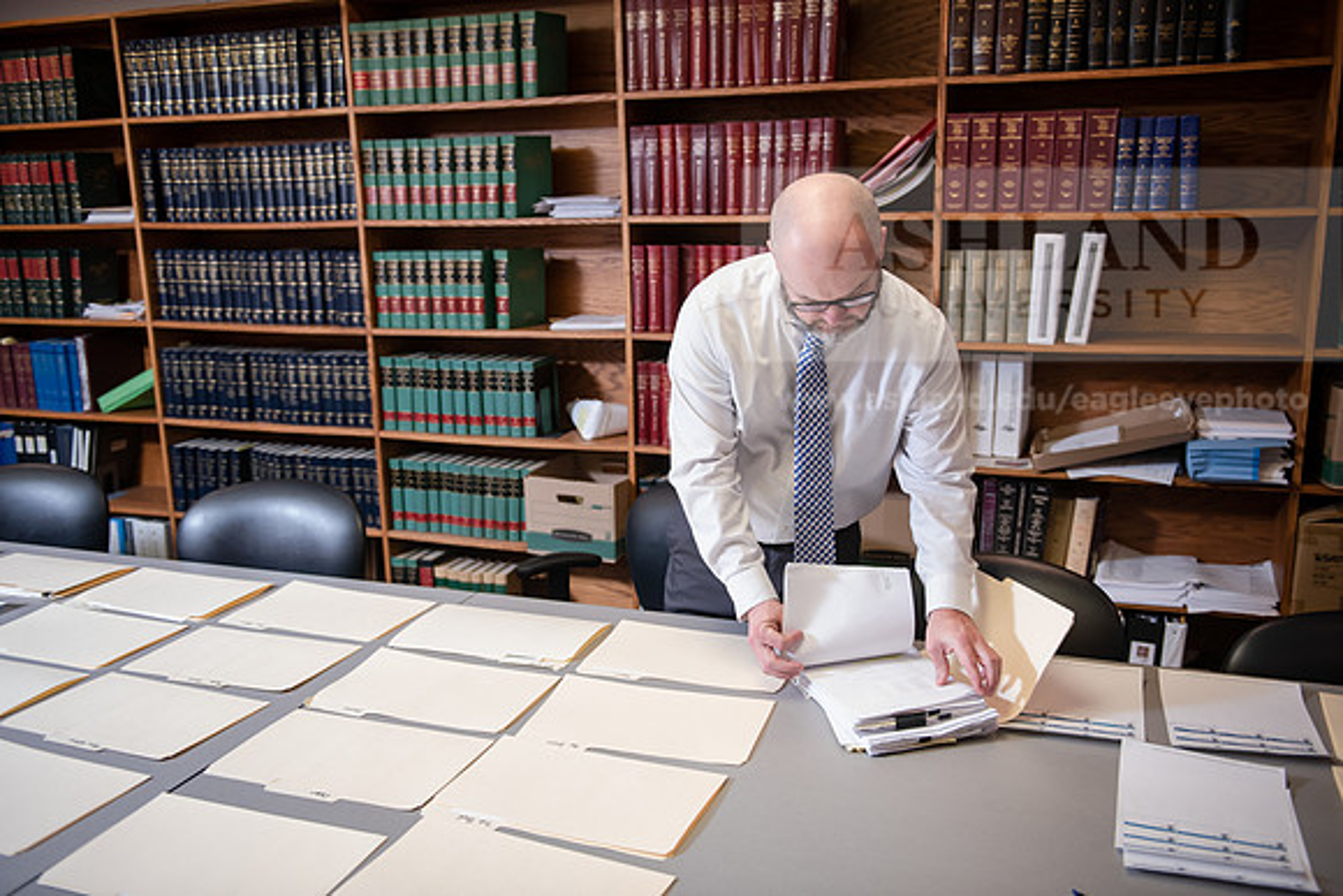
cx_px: 672
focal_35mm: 32
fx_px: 1194
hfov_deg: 58.7
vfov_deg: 41.1
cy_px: 448
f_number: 3.2
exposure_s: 1/100
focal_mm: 32
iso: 640
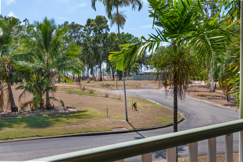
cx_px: 122
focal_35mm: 45
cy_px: 81
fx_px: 304
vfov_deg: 29.9
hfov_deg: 43.6
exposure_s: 1/320
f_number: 8
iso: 400
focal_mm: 30
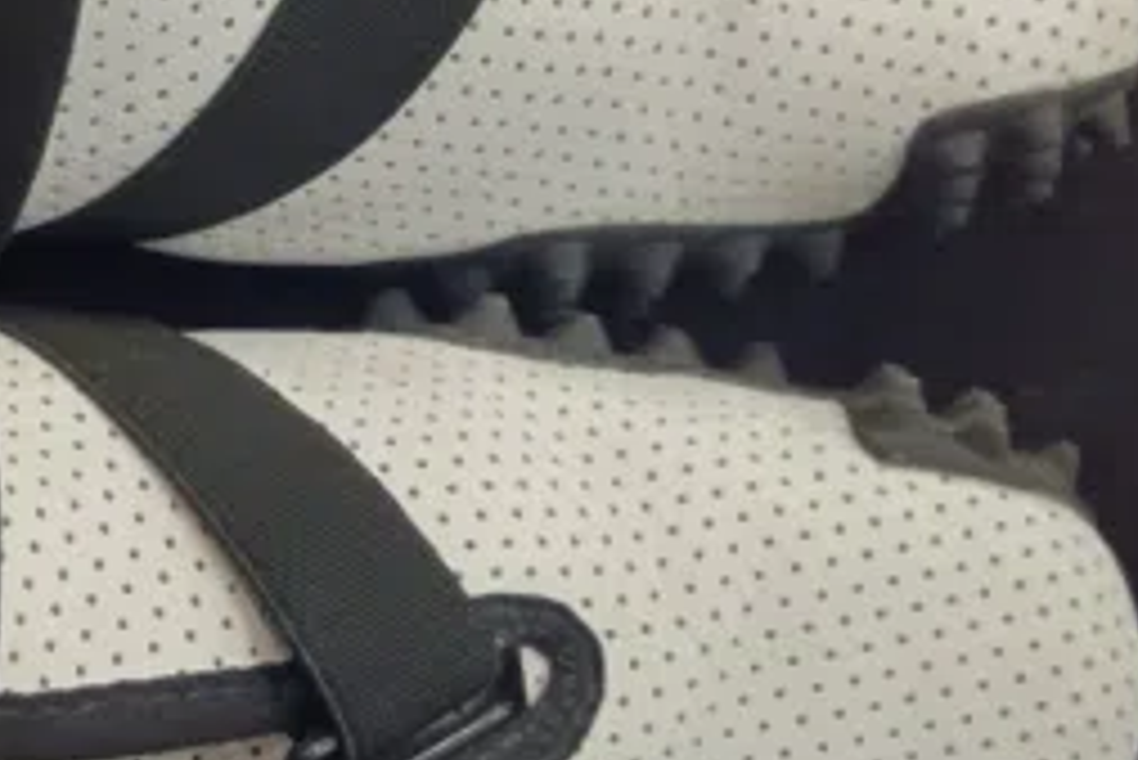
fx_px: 2246
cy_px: 306
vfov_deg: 19.2
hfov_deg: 26.6
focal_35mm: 71
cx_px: -54
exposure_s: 1/25
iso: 1682
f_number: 1.9
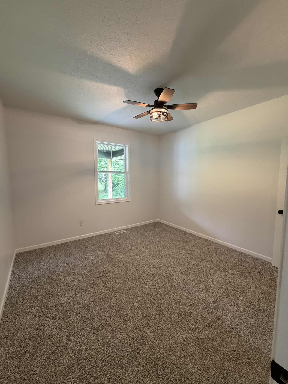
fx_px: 155
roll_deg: -0.8
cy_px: 192
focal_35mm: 14
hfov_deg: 85.7
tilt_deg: -5.7
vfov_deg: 102.1
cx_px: 144
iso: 250
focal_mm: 2.22
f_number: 2.2
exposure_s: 1/60
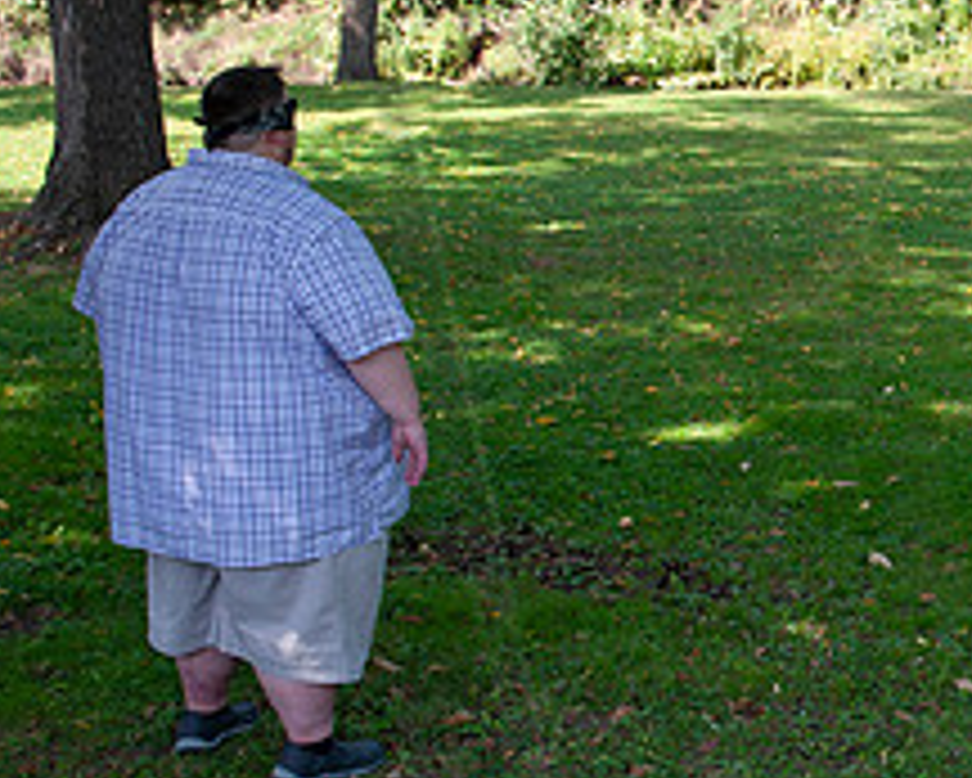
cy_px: 310
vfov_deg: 21.0
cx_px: 1012
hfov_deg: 24.6
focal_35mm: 73
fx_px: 2101
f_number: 5.6
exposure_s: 1/125
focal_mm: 29
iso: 100
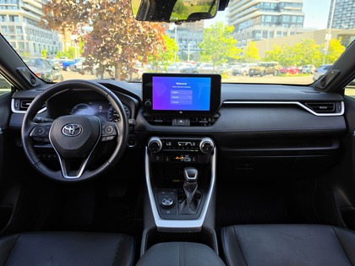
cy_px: 133
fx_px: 236
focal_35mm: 23
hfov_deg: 73.9
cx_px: 178
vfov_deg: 58.9
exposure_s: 1/359
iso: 25
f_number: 1.4
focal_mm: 6.5
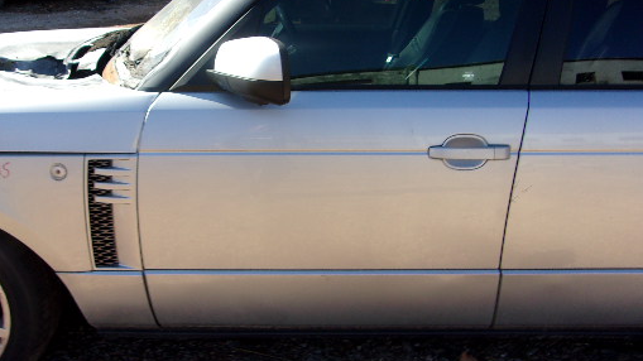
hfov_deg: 53.9
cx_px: 280
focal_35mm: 37
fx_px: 631
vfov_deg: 31.8
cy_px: 133
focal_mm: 4.9
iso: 80
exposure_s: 1/38
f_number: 10.4
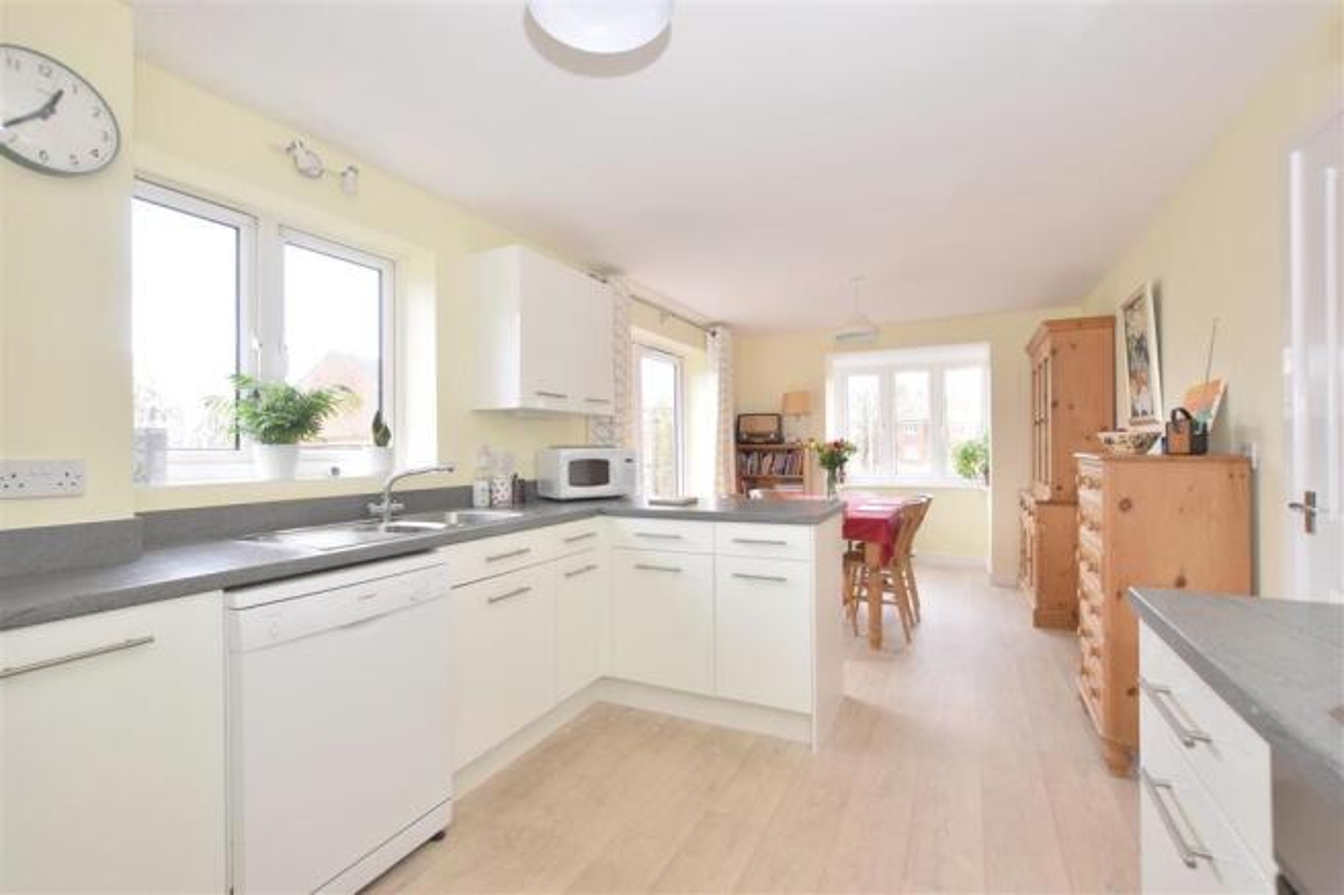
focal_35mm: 15
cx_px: 672
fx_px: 560
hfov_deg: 100.4
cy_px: 448
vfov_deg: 77.3
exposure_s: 1/30
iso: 500
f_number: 8
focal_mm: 10
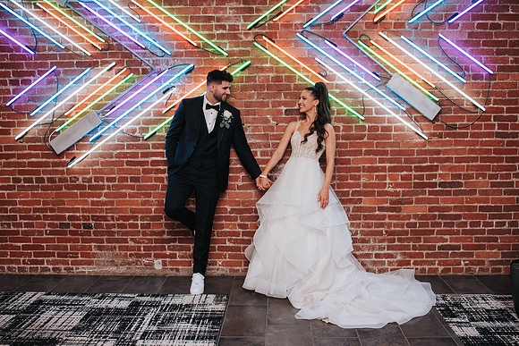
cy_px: 183
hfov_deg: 50.5
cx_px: 260
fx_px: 551
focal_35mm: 38
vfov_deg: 34.9
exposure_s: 1/125
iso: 640
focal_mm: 35
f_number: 2.8
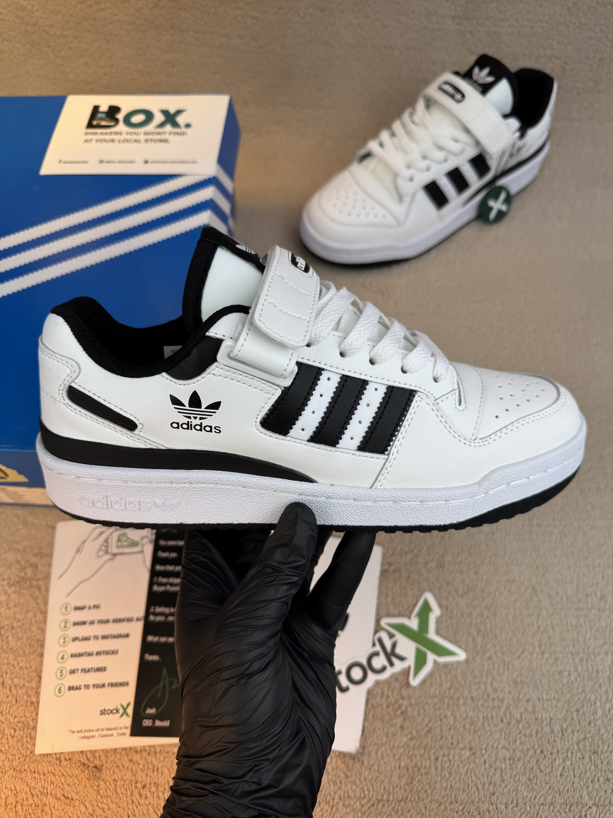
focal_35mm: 24
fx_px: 567
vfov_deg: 71.6
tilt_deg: -62.6
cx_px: 306
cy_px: 409
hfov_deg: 56.8
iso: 80
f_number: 1.78
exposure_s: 1/1059
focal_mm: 6.76
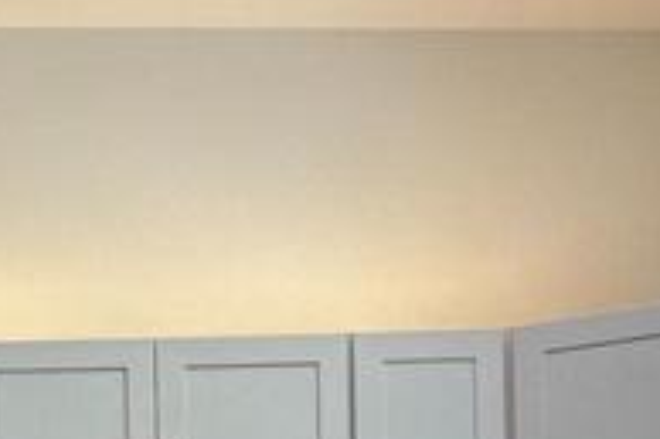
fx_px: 1410
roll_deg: +1.4
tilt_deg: +0.1
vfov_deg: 16.2
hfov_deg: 23.5
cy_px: 653
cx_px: -184
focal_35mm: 77
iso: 125
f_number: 2.2
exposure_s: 1/120
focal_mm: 2.22
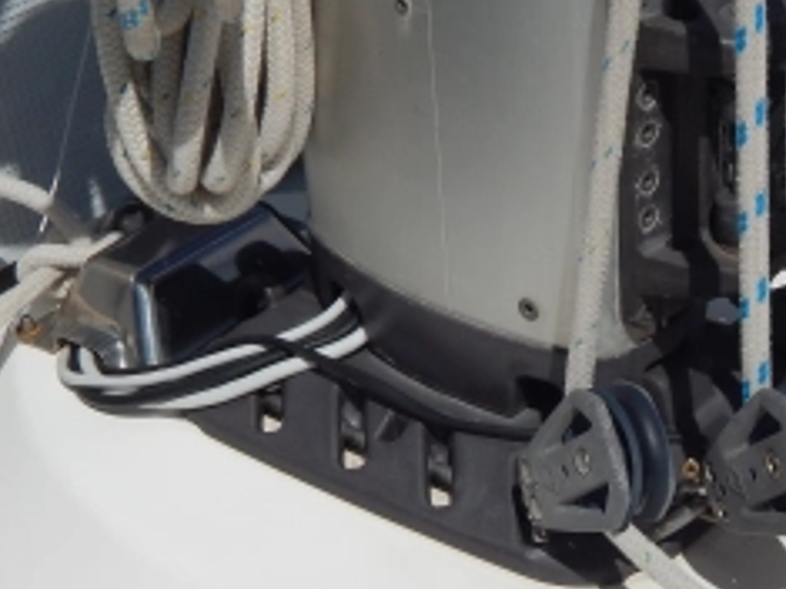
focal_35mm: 89
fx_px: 2020
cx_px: 646
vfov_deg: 16.5
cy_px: 430
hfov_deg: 21.7
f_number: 6.9
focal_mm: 6.8
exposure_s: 1/1500
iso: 125
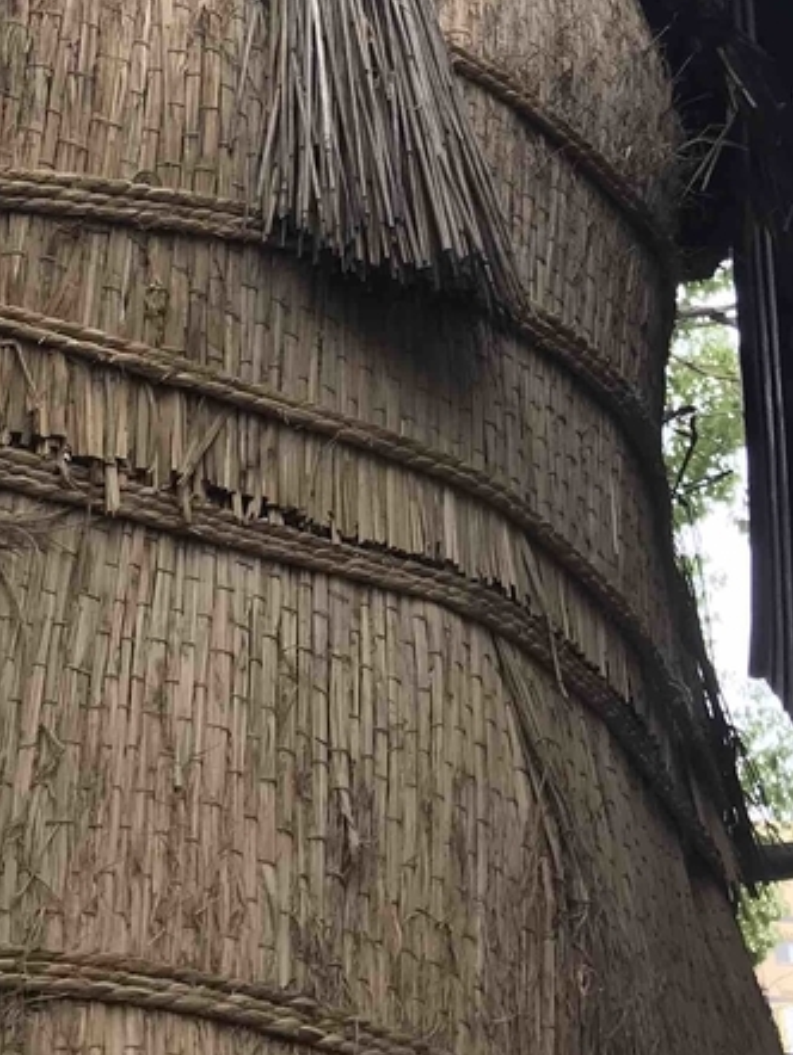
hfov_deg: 18.9
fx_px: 2319
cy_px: 19
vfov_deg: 24.6
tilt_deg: +33.1
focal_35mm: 76
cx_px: 19
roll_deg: -2.2
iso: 20
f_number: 1.8
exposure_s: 1/120
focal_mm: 3.99
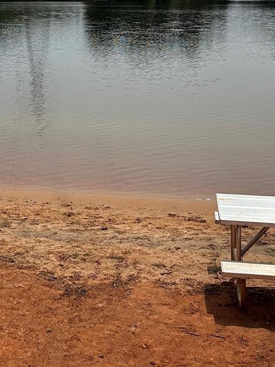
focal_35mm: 61
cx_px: 101
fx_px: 646
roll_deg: -0.9
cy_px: 39
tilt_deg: -5.2
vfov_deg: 30.4
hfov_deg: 24.0
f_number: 1.78
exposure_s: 1/13699
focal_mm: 6.86
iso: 80
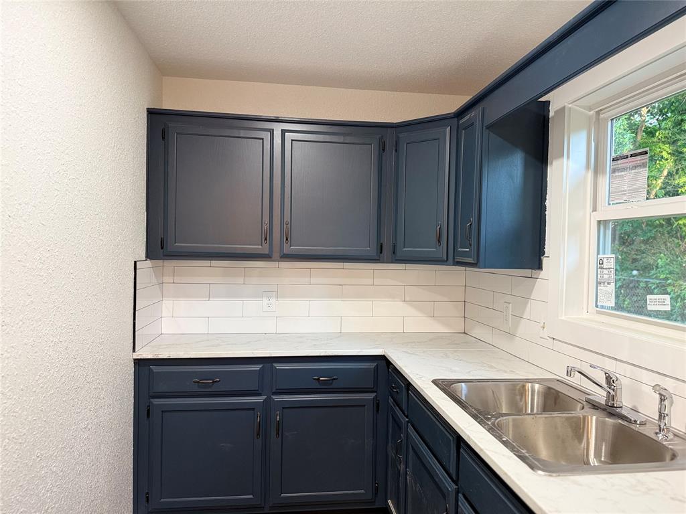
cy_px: 257
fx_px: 476
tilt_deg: -0.9
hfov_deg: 71.6
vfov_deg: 56.8
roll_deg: -1.5
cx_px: 343
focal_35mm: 24
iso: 200
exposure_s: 1/60
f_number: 1.78
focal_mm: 6.76
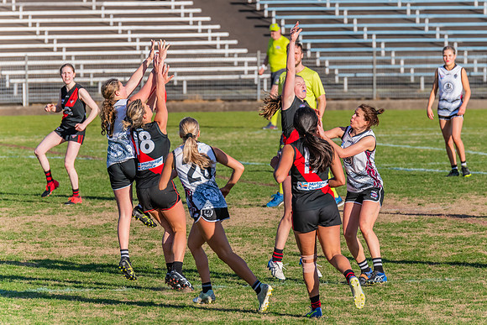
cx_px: 293
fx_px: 6829
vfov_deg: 2.7
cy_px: 130
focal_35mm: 505
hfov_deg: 4.1
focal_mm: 420
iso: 800
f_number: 10
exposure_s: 1/1250
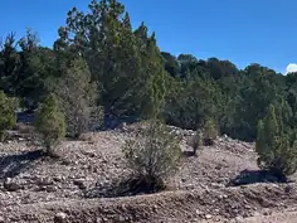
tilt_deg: +3.6
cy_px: 94
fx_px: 378
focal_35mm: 44
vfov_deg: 32.8
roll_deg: -0.8
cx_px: 240
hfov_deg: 41.0
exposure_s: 1/4630
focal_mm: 5.7
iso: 50
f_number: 1.5
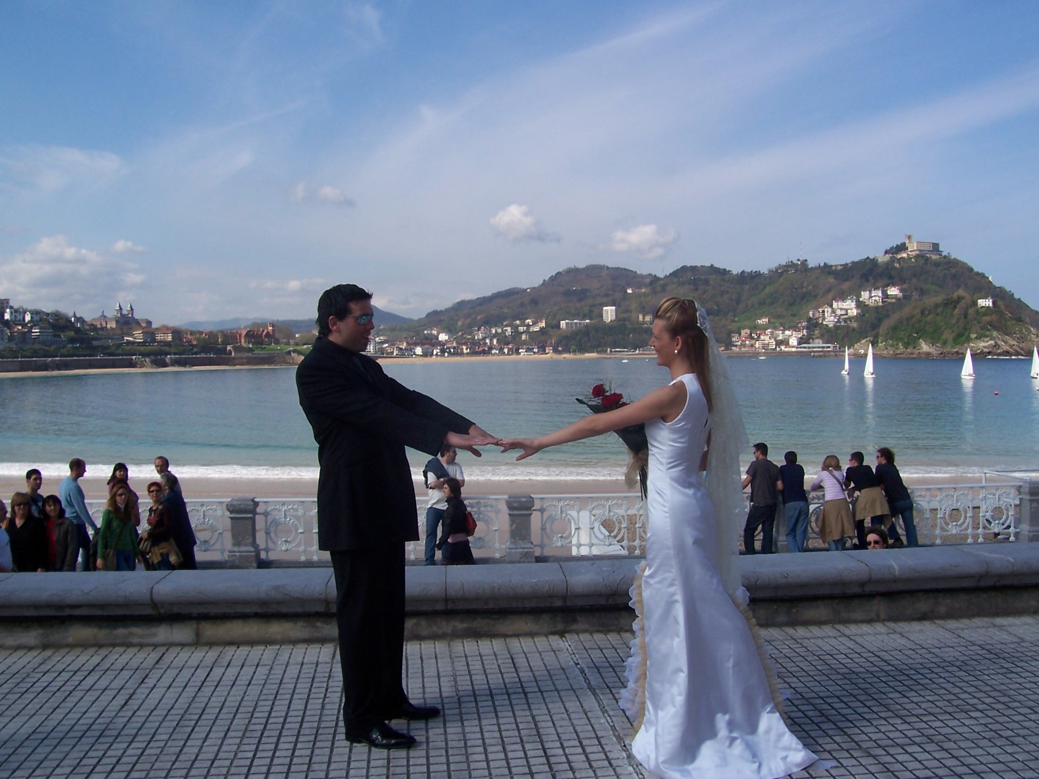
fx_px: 1021
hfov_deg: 54.0
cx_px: 520
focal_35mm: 34
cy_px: 390
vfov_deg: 41.8
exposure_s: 1/750
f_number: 5.6
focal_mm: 5.6
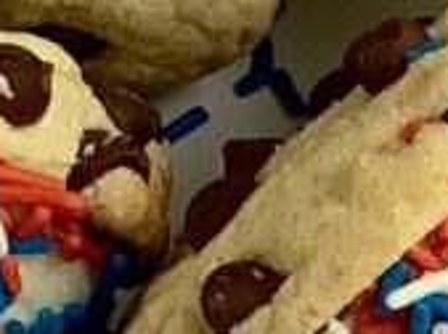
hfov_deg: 8.4
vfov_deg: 6.2
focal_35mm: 237
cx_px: 276
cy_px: 64
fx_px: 3061
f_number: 2.4
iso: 80
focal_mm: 6
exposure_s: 1/122
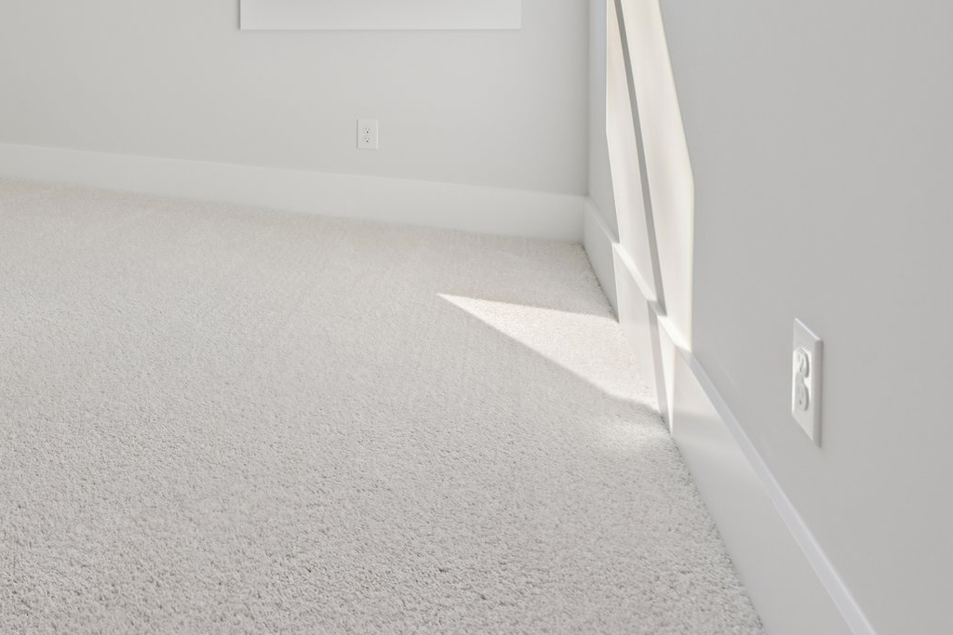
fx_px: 741
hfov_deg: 53.0
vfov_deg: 42.6
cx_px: 19
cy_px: 64
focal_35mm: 28
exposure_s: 1/50
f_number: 8
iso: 100
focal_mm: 14
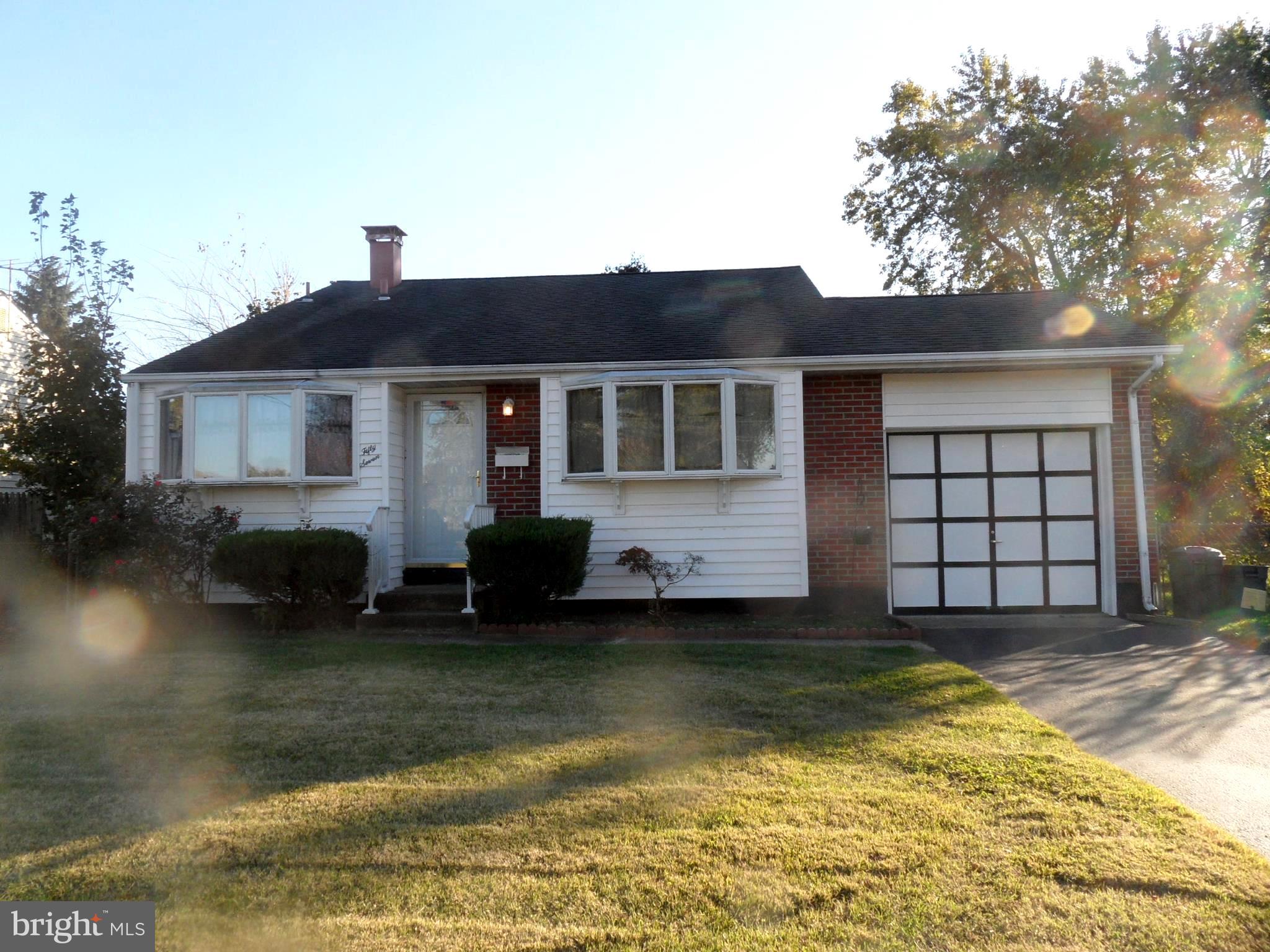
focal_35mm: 24
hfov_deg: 71.6
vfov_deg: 56.8
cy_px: 476
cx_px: 635
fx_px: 881
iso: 80
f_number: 4.6
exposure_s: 1/180
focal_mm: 3.9
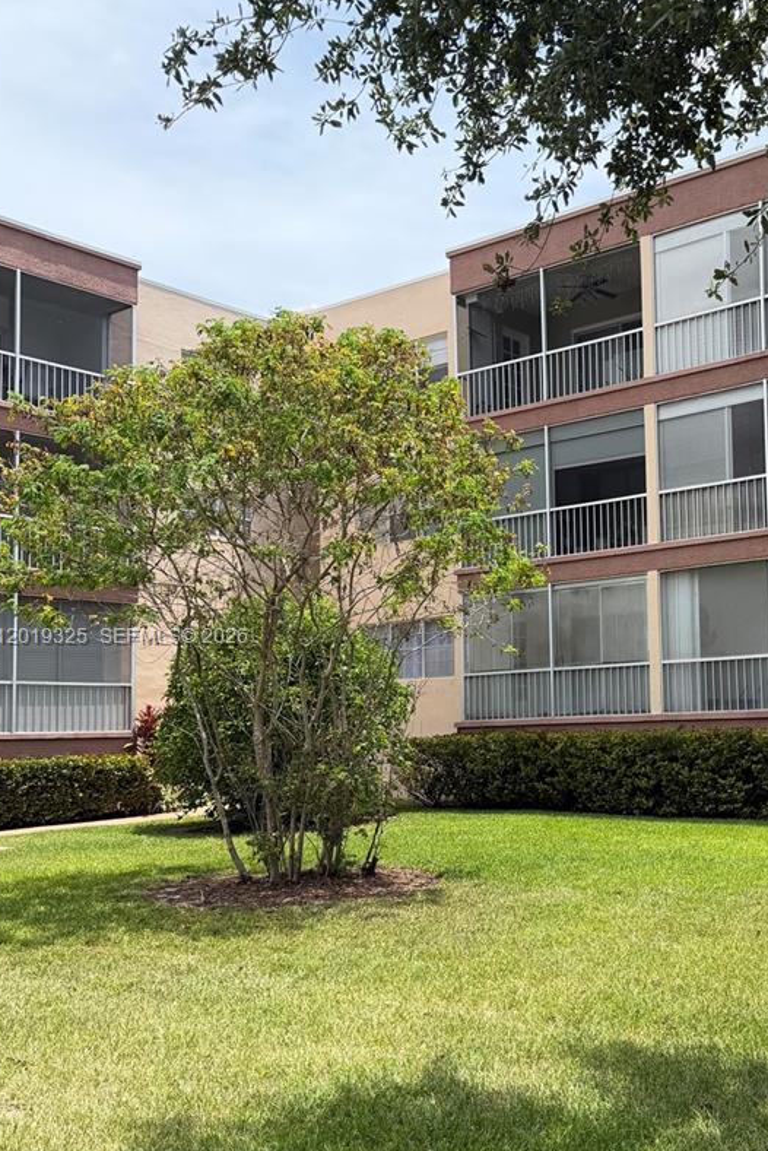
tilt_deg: +1.2
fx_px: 1215
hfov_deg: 33.8
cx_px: 635
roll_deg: +0.3
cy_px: 638
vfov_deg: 50.6
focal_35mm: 38
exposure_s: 1/3425
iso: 100
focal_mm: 6.76
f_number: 1.78
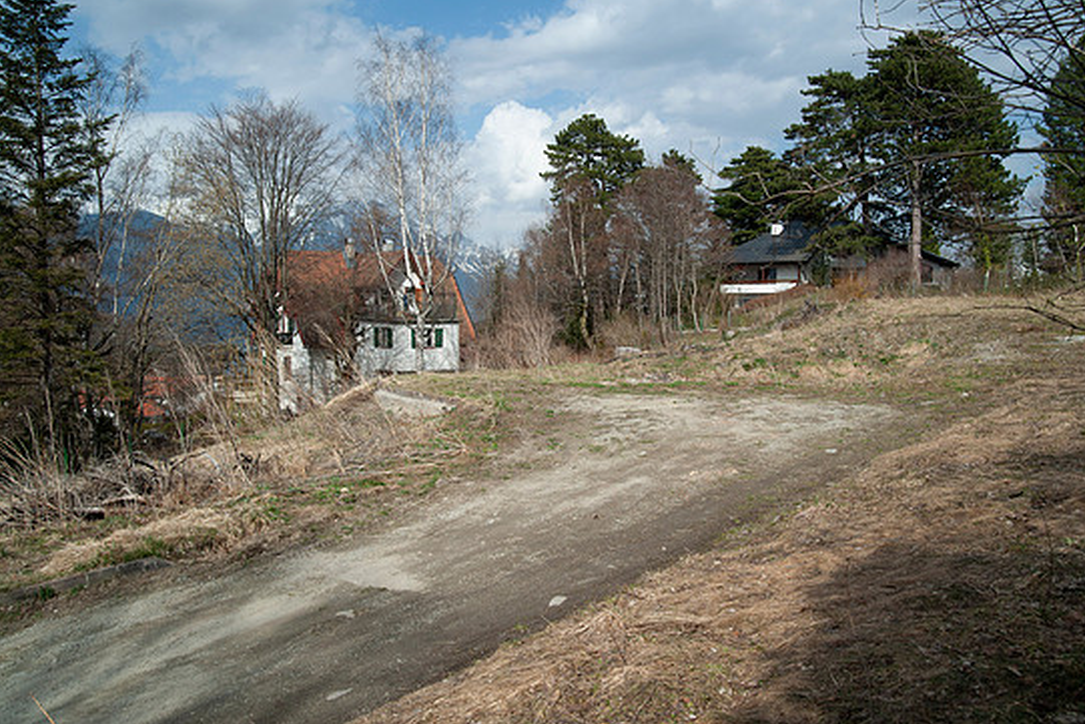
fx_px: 904
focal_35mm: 30
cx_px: 566
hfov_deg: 61.9
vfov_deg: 43.6
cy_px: 345
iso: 200
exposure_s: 1/1000
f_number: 8
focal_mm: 28
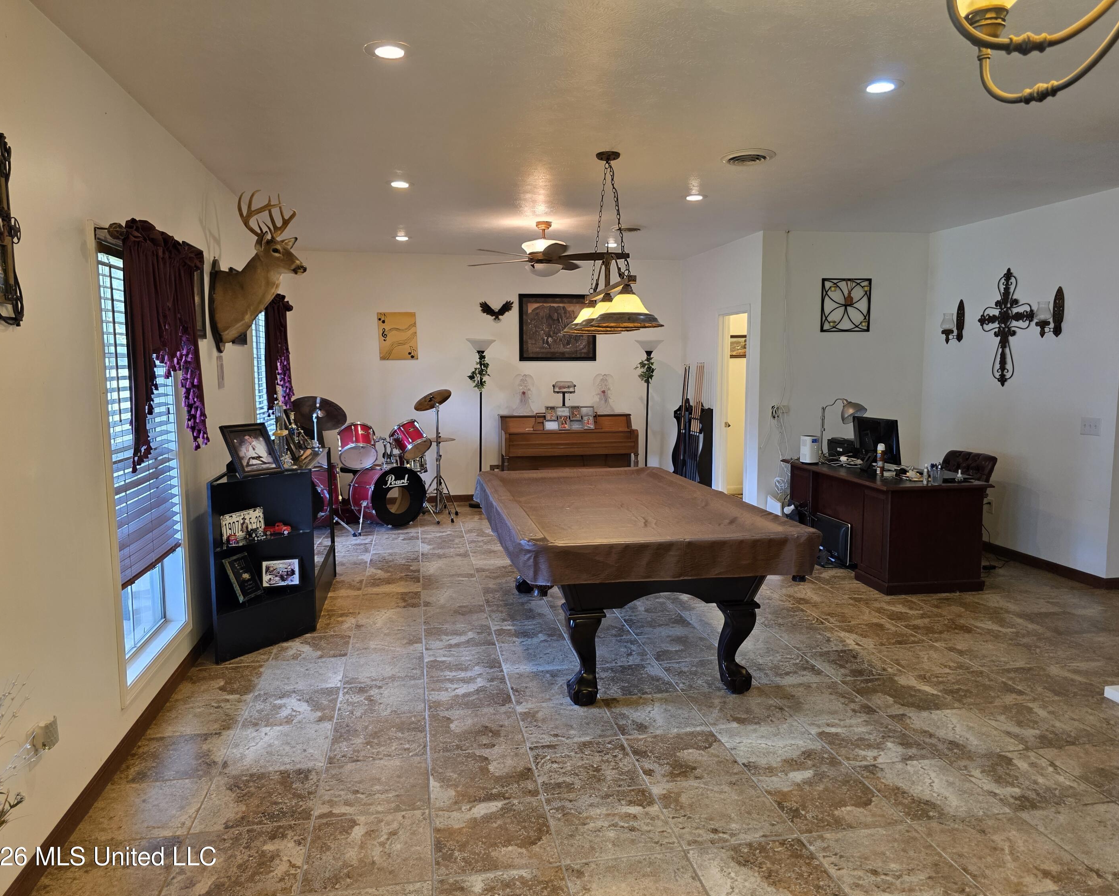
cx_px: 549
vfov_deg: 58.8
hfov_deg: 70.3
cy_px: 449
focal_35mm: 24
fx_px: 795
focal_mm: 6.3
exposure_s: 1/120
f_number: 1.7
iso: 200
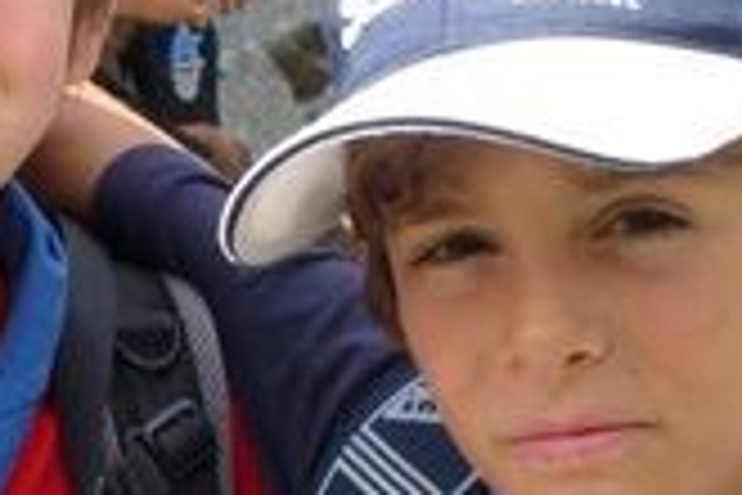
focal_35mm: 178
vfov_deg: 7.7
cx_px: 171
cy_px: 86
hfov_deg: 11.5
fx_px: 3668
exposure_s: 1/320
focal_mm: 8.5
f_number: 4
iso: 100
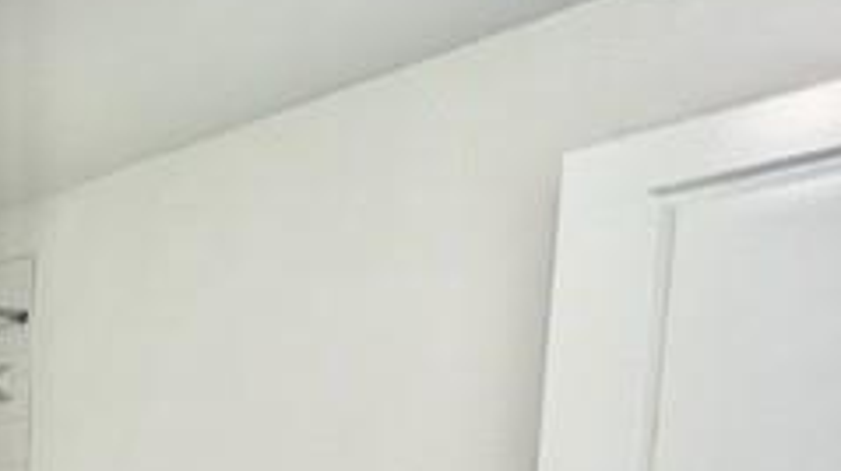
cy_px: 626
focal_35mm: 38
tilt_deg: -6.2
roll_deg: +0.0
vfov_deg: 26.1
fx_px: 847
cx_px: -253
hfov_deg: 35.6
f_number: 1.8
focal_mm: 1.57
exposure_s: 1/60
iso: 200
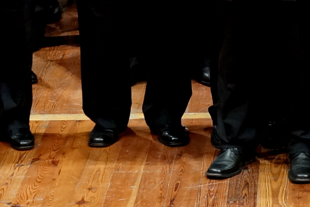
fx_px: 2092
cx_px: 383
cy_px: -215
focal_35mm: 243
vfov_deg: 5.5
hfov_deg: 8.4
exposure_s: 1/60
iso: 1600
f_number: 8
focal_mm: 35
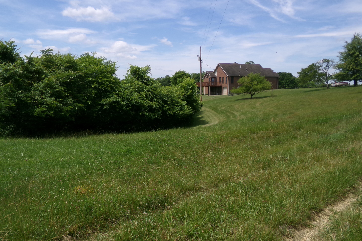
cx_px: 177
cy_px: 127
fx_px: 302
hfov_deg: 61.9
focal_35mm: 30
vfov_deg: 43.6
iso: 100
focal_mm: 5
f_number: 3.8
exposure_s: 1/750
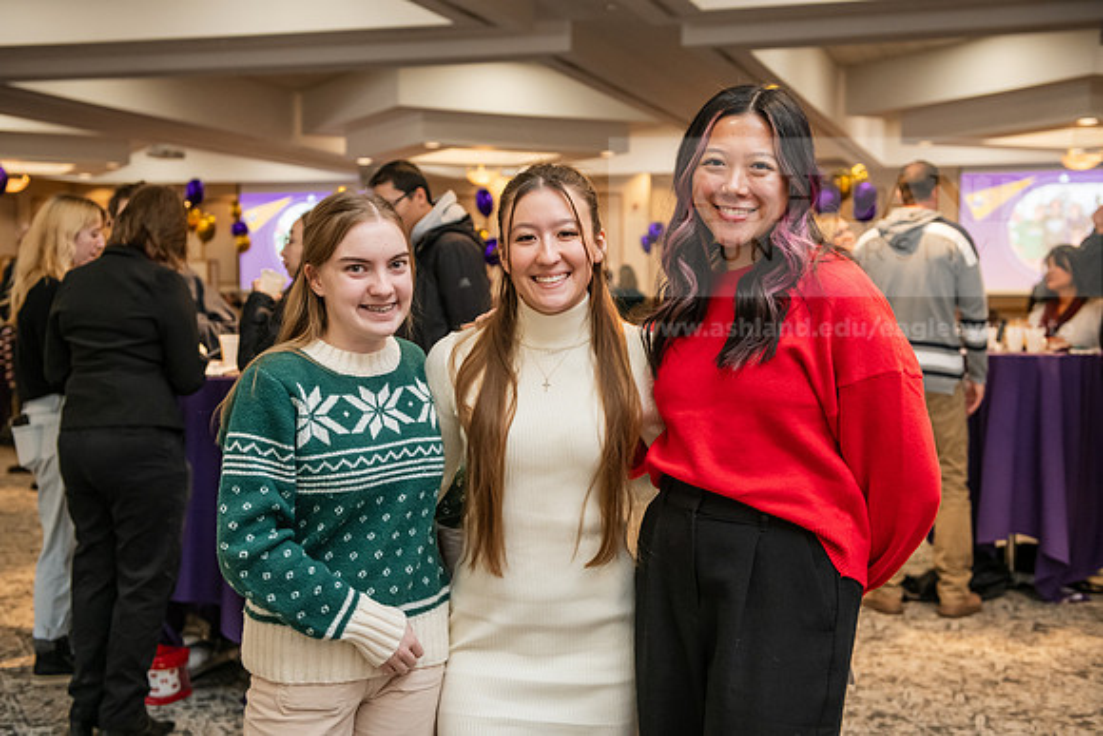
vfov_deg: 28.1
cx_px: 552
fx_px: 1471
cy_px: 368
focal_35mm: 48
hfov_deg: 41.1
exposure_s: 1/160
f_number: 3.5
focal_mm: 48
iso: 2000
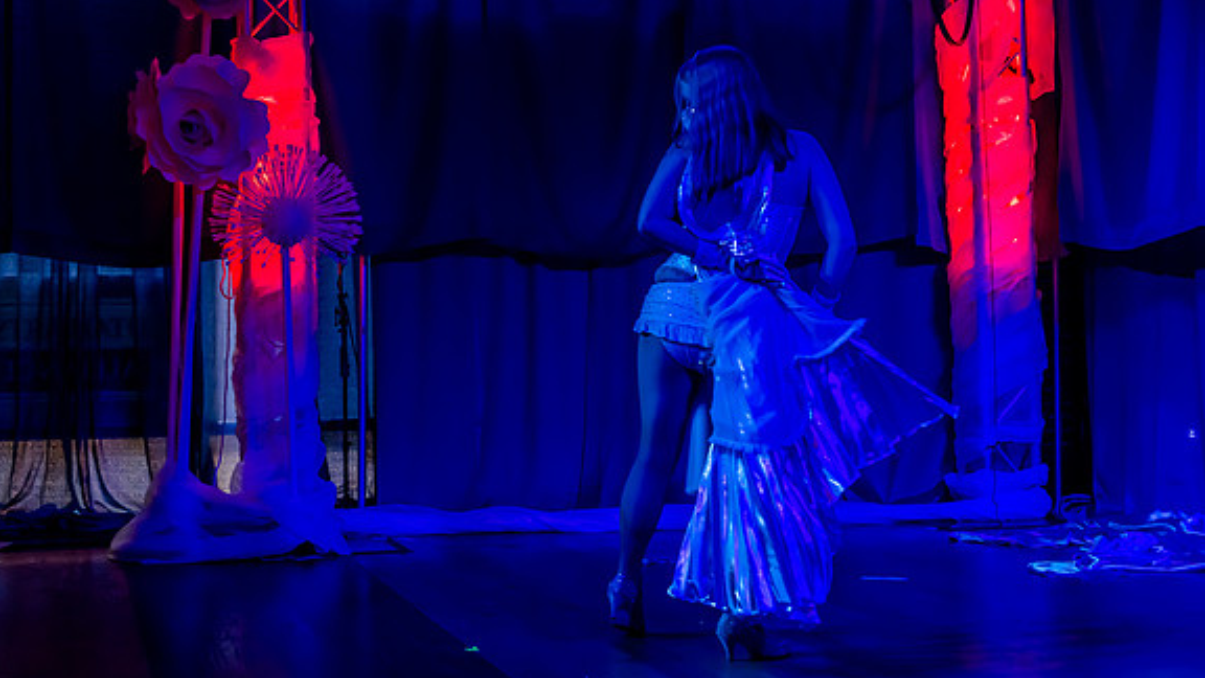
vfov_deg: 21.0
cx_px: 431
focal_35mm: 57
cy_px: 220
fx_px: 1821
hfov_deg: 36.3
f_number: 2.8
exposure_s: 1/80
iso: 2500
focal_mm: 40
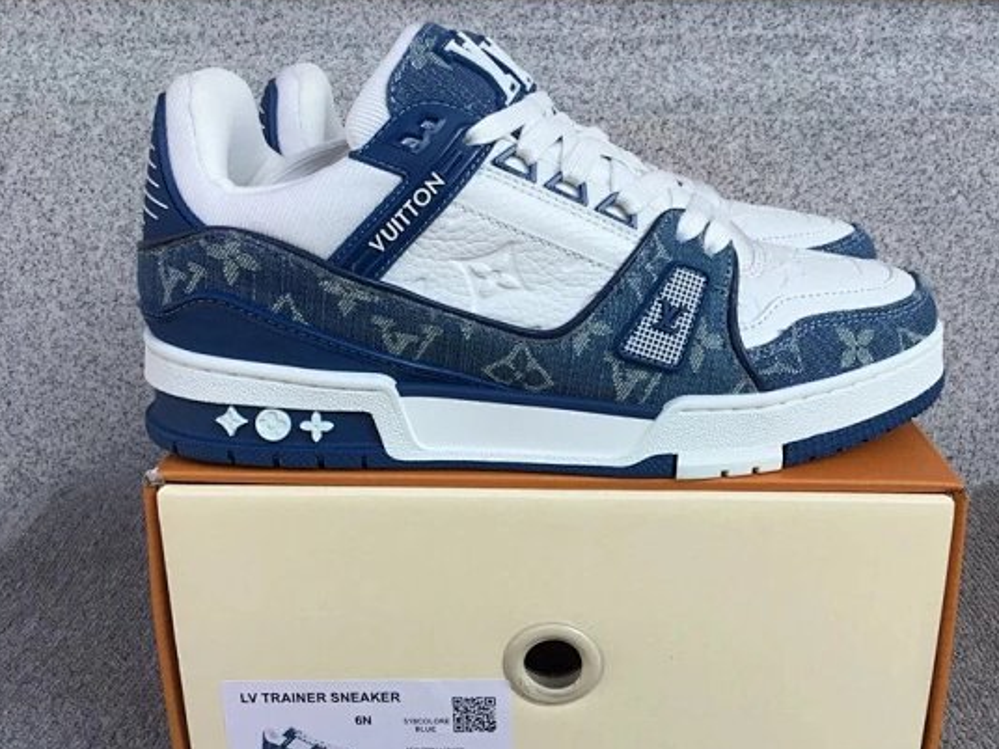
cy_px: 412
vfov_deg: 38.6
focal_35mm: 37
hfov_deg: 50.0
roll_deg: +0.3
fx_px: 1068
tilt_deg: -18.0
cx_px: 554
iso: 25
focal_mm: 3.3
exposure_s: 1/586
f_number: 2.4
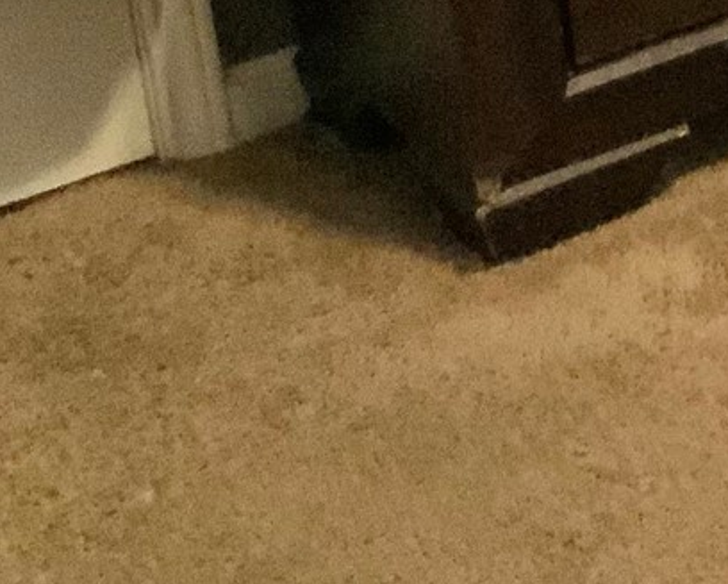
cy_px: -441
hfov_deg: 11.2
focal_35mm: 142
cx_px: 1781
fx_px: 3062
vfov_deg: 10.3
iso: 400
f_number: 1.8
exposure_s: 1/30
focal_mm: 3
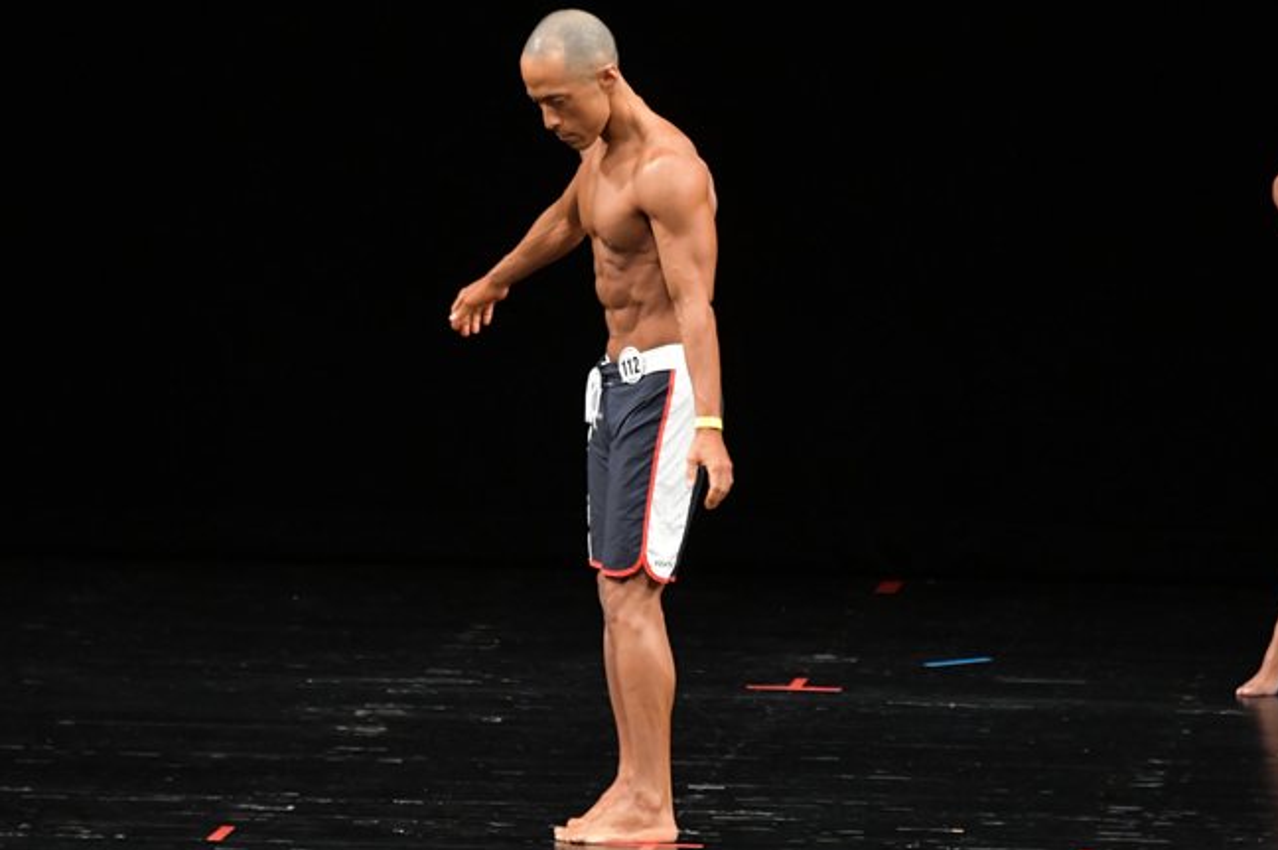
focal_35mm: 323
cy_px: 430
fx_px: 11457
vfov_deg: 4.2
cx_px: 634
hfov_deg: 6.4
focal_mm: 180
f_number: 5.6
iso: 3200
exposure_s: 1/400
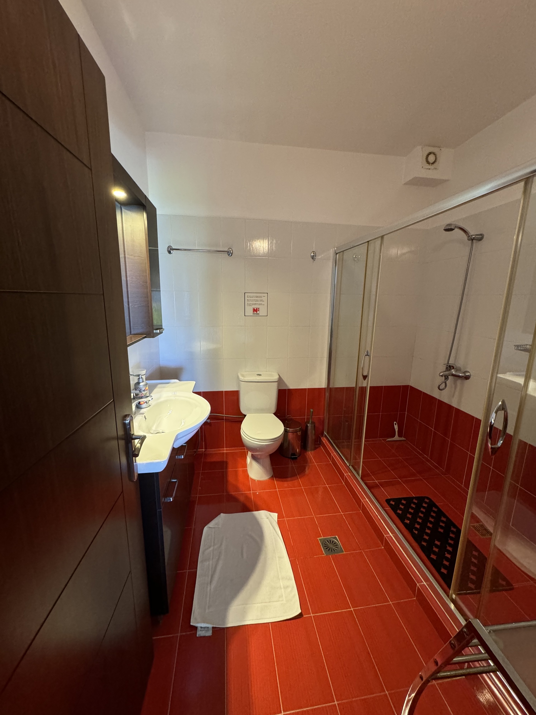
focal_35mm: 14
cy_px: 358
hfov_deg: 85.7
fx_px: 289
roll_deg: -1.2
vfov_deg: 102.1
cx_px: 268
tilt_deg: -11.6
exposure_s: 1/50
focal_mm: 2.22
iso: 400
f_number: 2.2
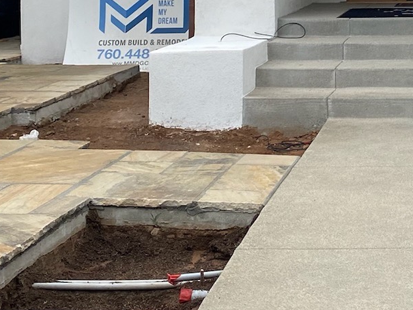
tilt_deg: +1.0
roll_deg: -0.2
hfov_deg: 21.3
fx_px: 1050
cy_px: -45
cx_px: 439
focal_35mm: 88
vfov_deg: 16.2
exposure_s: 1/1082
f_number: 1.8
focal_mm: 4.25
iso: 32
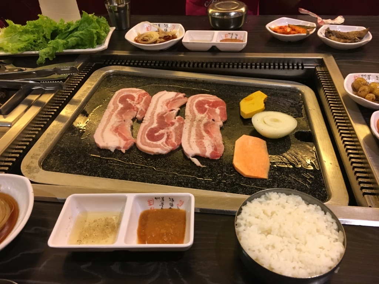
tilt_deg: -38.3
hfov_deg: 61.7
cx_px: 190
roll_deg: +2.5
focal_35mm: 29
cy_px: 142
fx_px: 318
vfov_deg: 48.2
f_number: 2.2
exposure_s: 1/20
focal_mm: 4.15
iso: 200
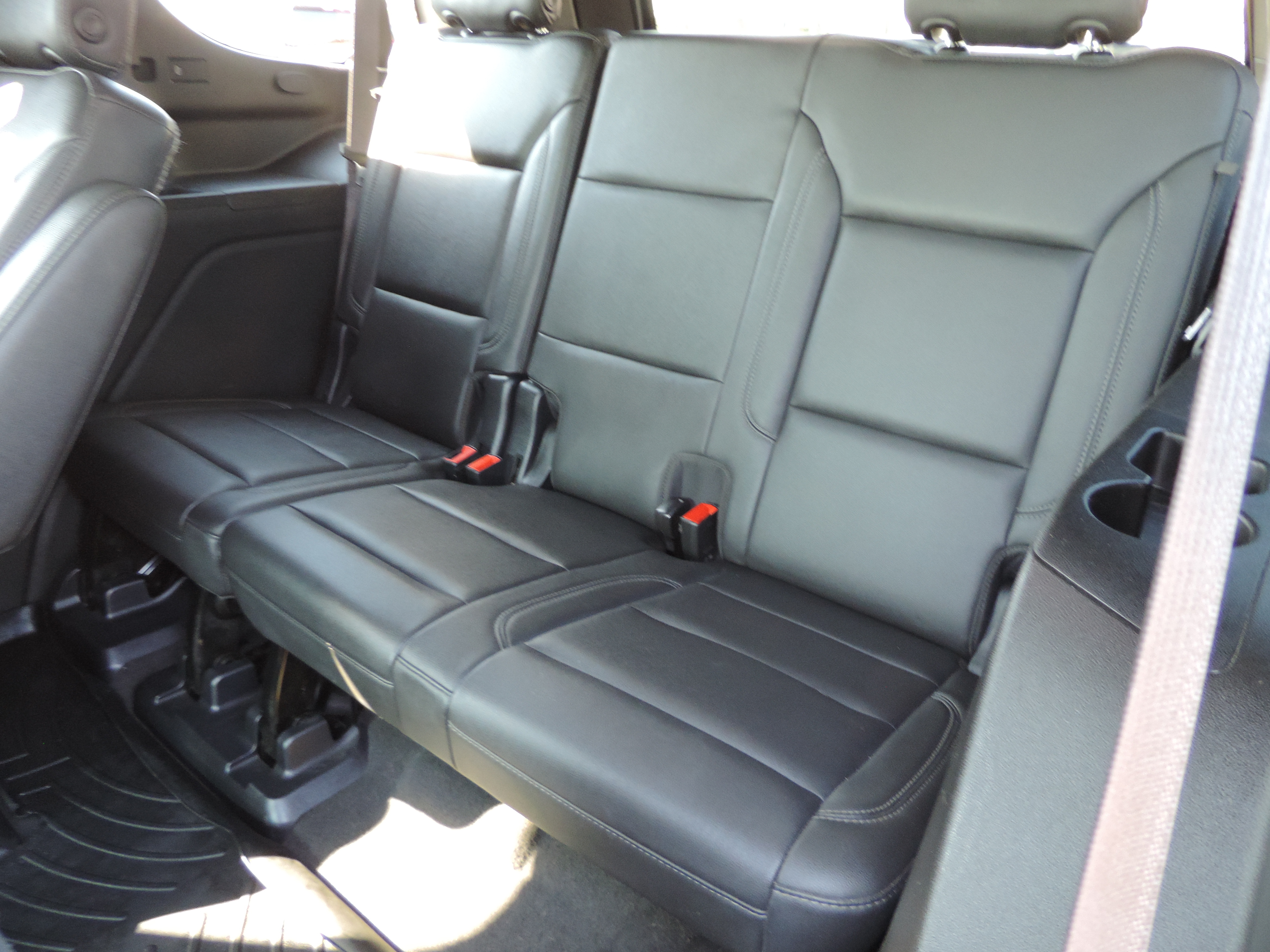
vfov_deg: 54.9
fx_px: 917
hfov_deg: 69.4
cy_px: 465
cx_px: 633
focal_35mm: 25
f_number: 3
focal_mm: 4.3
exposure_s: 1/15
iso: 400
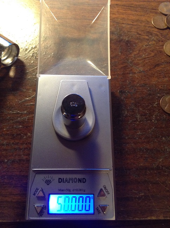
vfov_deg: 55.4
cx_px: 85
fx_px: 217
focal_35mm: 33
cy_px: 114
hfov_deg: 42.8
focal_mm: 3.3
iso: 200
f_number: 2.4
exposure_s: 1/24
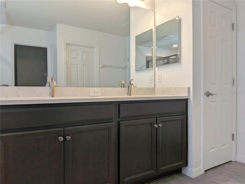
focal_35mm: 24
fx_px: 170
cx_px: 122
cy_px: 92
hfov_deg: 71.6
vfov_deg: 56.8
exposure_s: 1/120
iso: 46
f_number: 1.7
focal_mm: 4.53
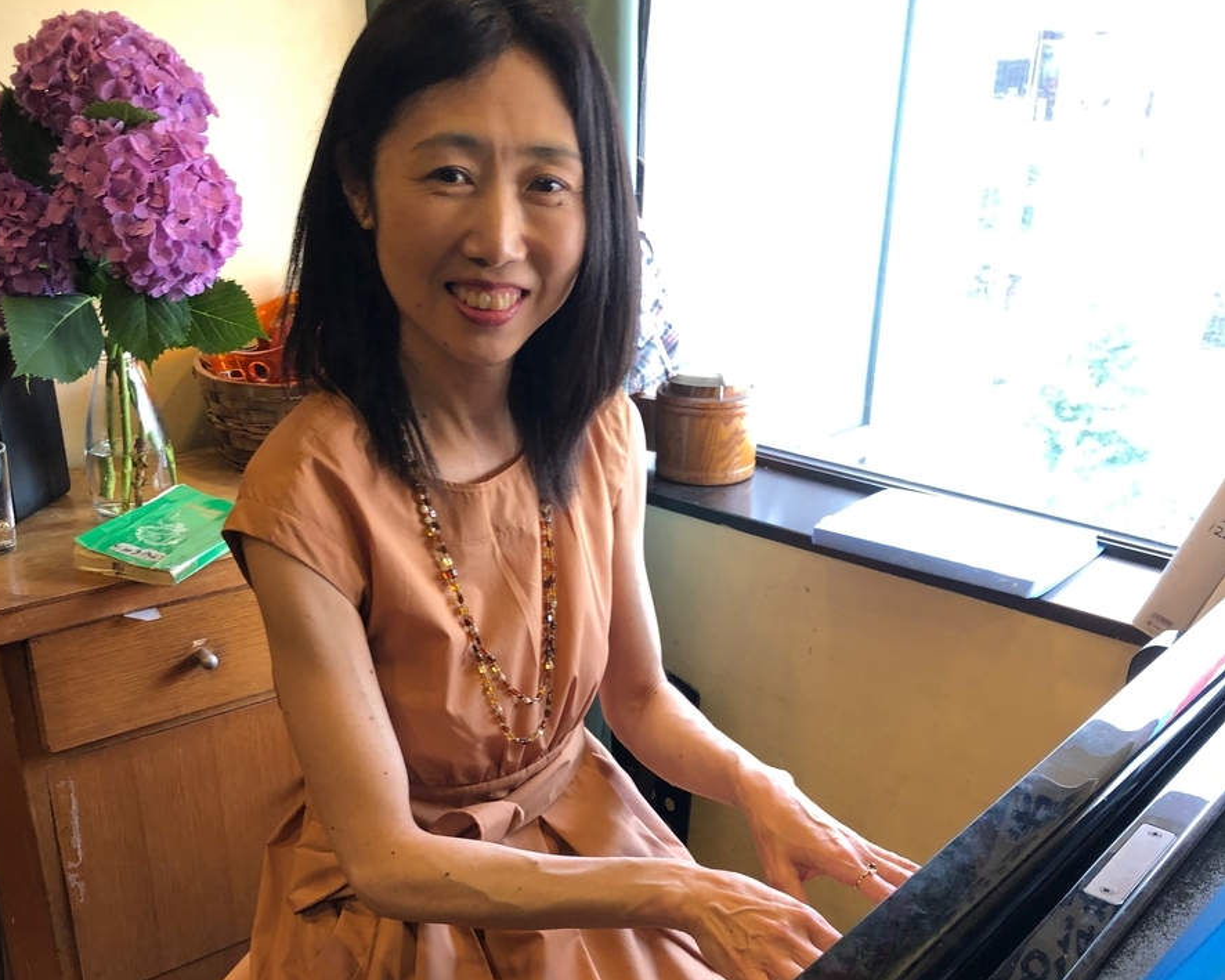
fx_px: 1342
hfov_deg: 49.1
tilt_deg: -26.0
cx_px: 604
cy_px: 727
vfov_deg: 39.1
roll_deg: -1.3
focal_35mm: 37
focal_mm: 3.99
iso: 50
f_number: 1.8
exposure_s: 1/17
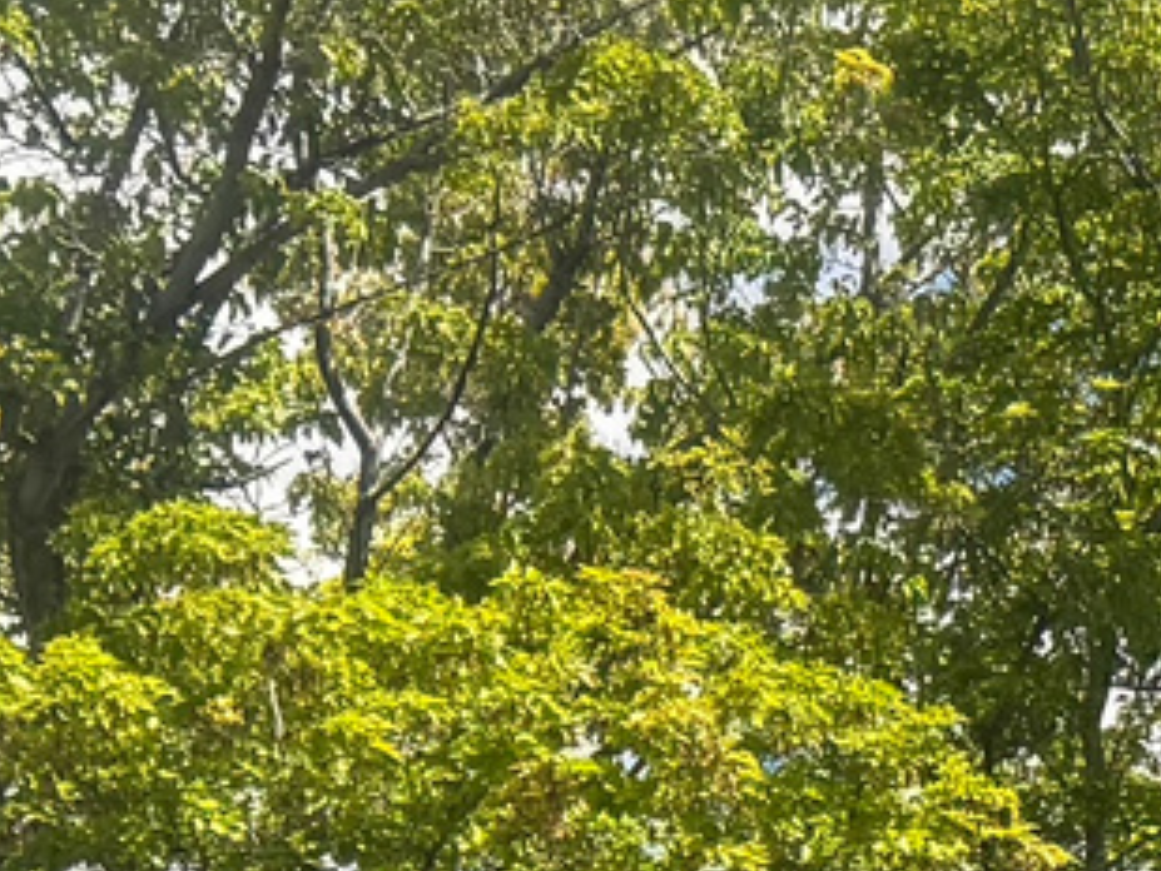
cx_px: 2544
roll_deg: +2.0
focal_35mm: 159
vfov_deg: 9.1
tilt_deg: +5.8
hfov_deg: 11.0
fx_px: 5335
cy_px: 1378
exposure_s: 1/3425
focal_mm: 6.76
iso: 100
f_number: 1.78
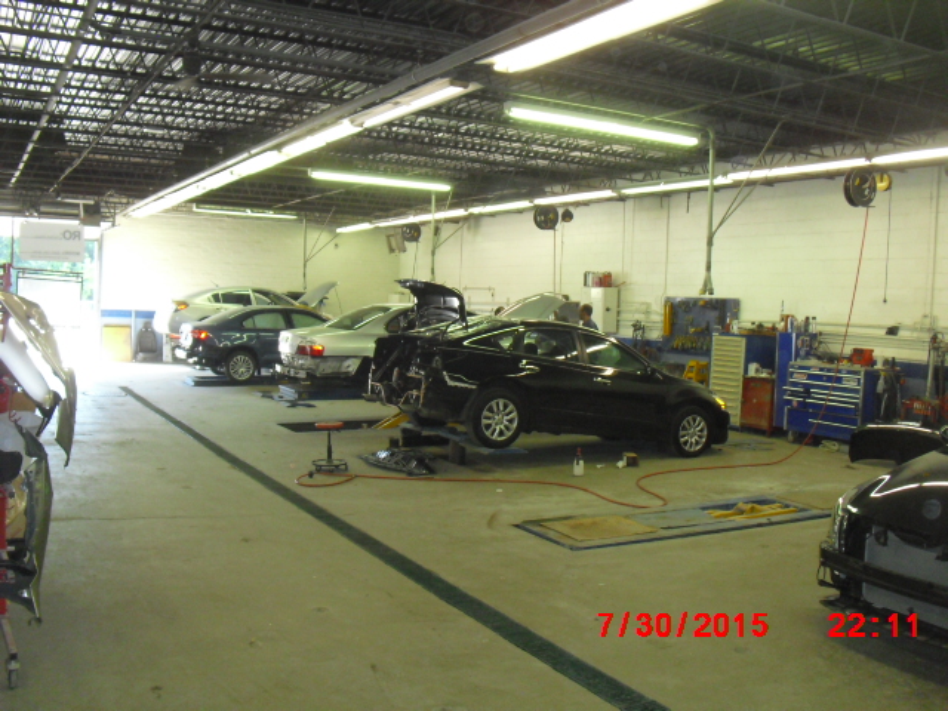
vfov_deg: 39.7
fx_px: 986
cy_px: 356
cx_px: 474
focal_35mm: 36
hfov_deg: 51.4
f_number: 3.1
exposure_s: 1/60
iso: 400
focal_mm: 6.3
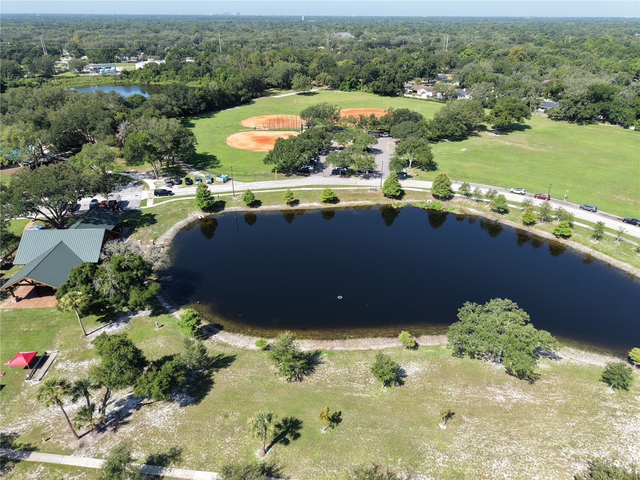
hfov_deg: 71.6
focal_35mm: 24
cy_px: 240
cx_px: 320
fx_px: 444
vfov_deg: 56.8
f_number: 1.8
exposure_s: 1/2000
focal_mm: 8.67
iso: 160
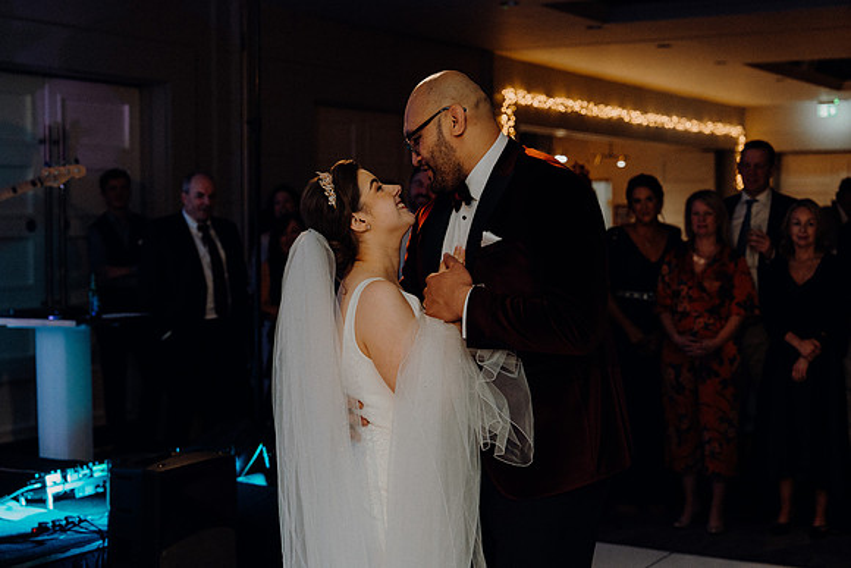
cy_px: 284
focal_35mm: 58
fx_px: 1371
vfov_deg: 23.4
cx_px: 426
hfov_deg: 34.5
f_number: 3.5
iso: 2500
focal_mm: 58
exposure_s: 1/160
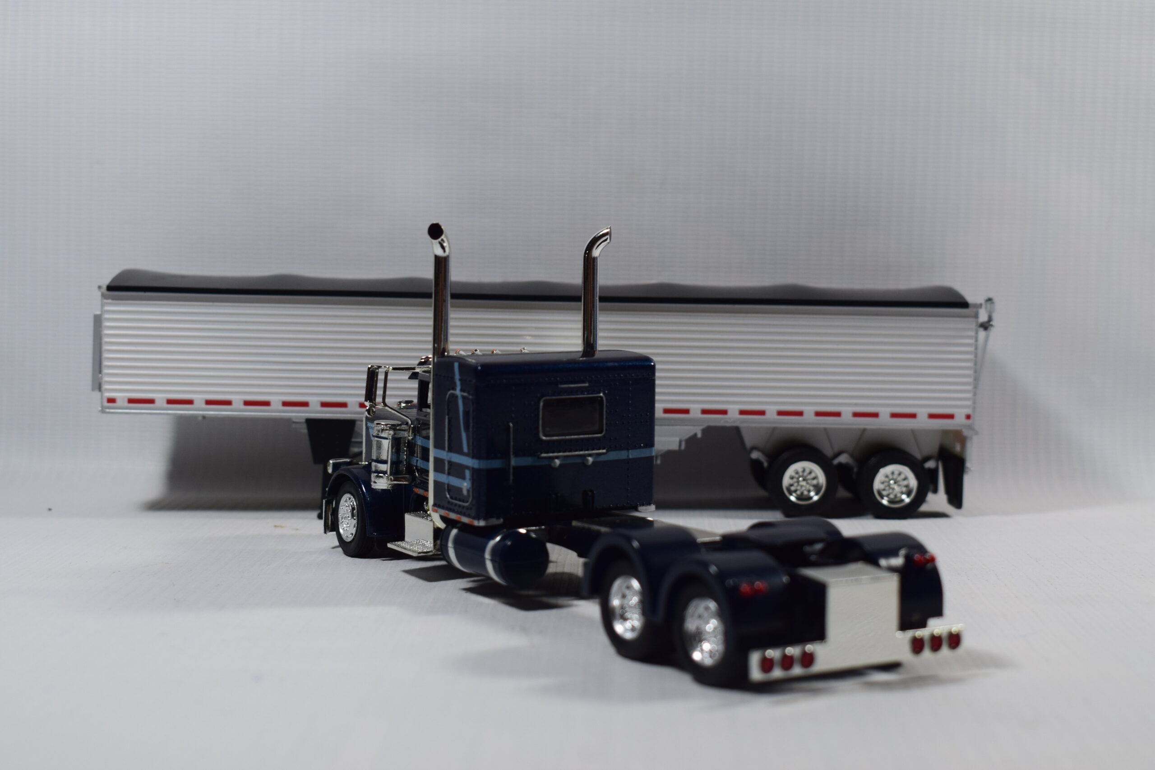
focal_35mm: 57
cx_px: 578
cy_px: 385
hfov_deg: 35.1
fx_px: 1829
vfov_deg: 23.8
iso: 400
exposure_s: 1/50
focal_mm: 38
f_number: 8
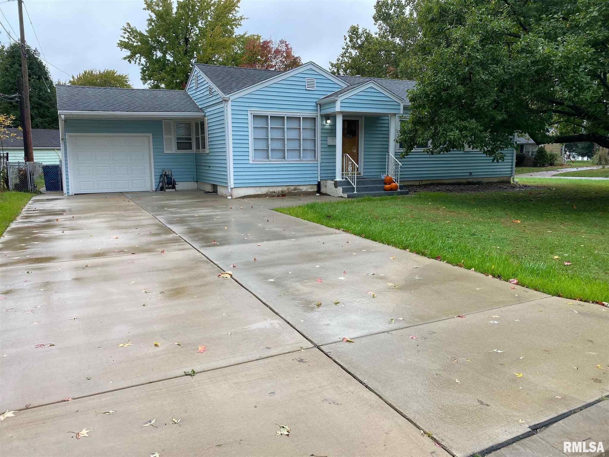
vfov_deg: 53.1
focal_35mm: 26
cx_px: 304
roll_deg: +0.7
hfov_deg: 67.3
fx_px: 457
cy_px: 228
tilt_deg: -8.9
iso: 32
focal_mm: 4.25
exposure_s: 1/209
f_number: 1.8
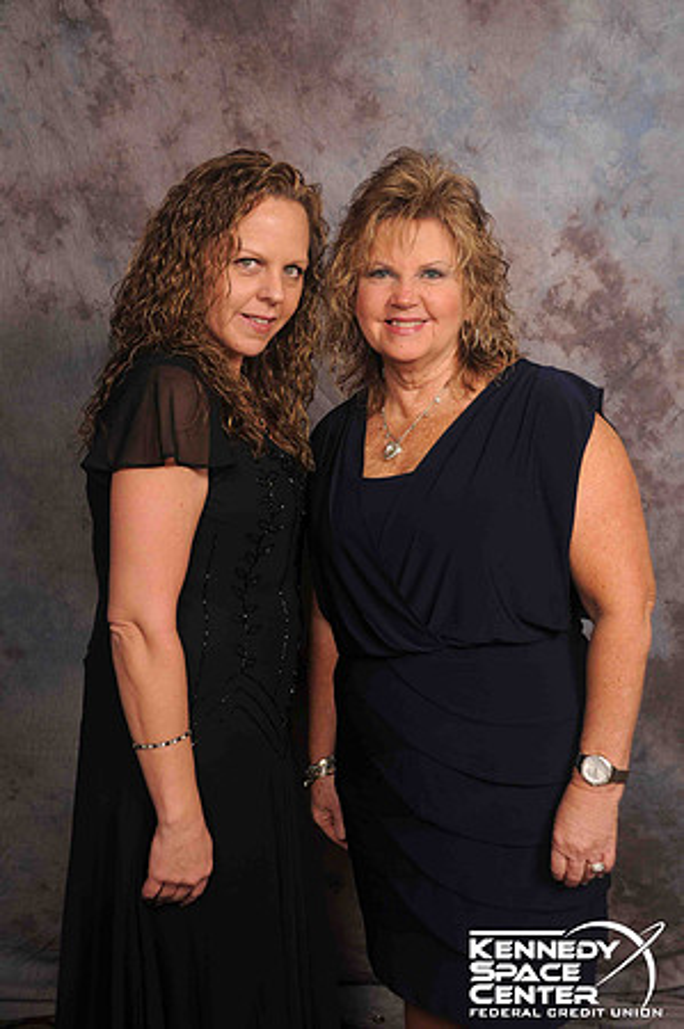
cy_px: 514
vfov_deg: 42.4
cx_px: 342
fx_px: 1328
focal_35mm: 46
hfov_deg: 28.9
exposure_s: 1/125
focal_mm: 31
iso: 200
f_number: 5.6
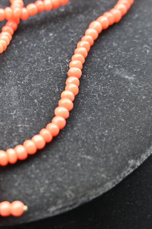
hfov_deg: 15.6
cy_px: 126
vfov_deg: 23.5
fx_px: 549
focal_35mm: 87
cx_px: 14
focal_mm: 26.5
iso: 400
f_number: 3.8
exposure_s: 1/160
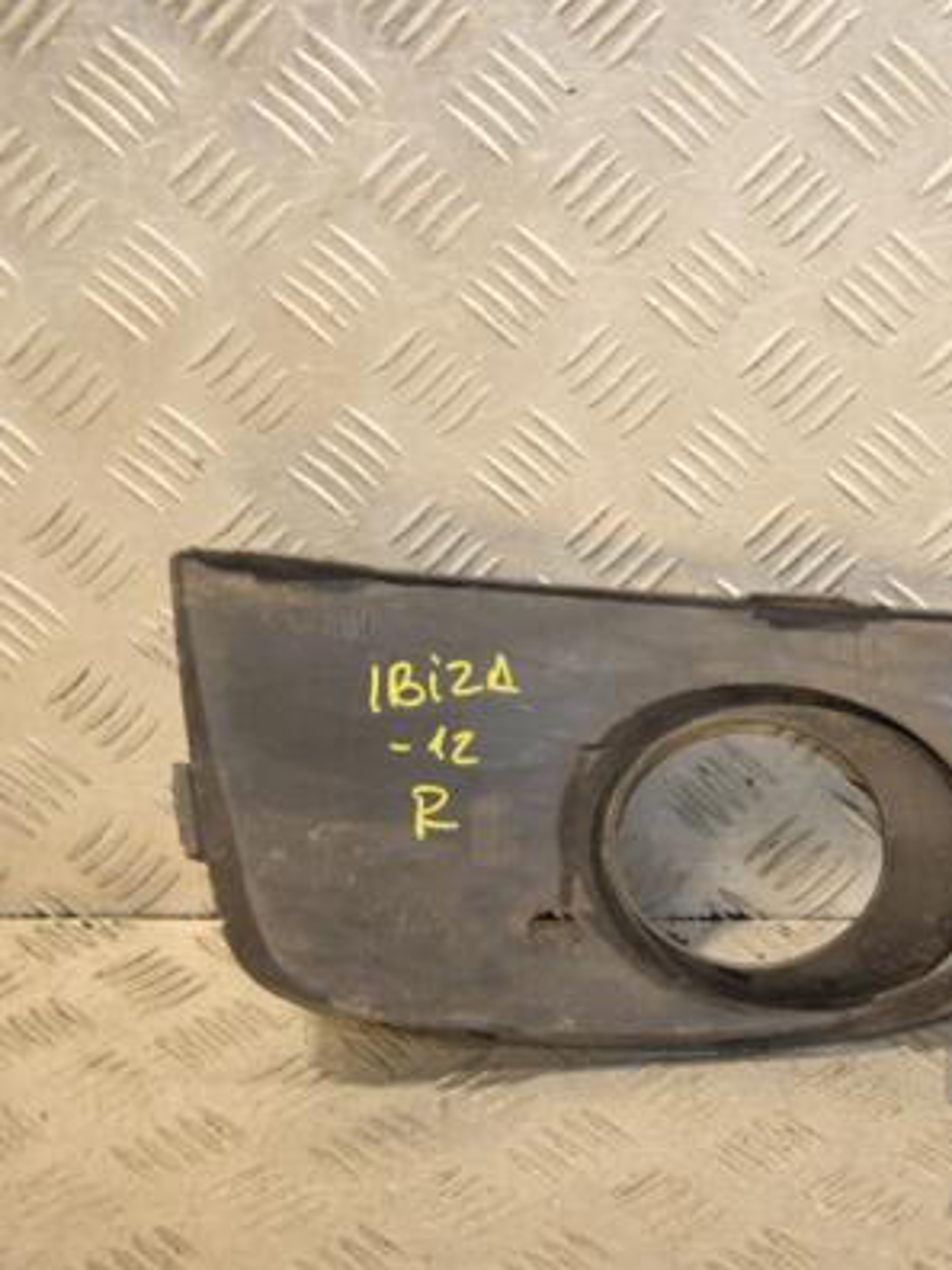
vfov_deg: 23.6
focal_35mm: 83
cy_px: 635
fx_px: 3044
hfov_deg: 17.5
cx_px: 885
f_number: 5
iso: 800
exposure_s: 1/200
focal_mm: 38
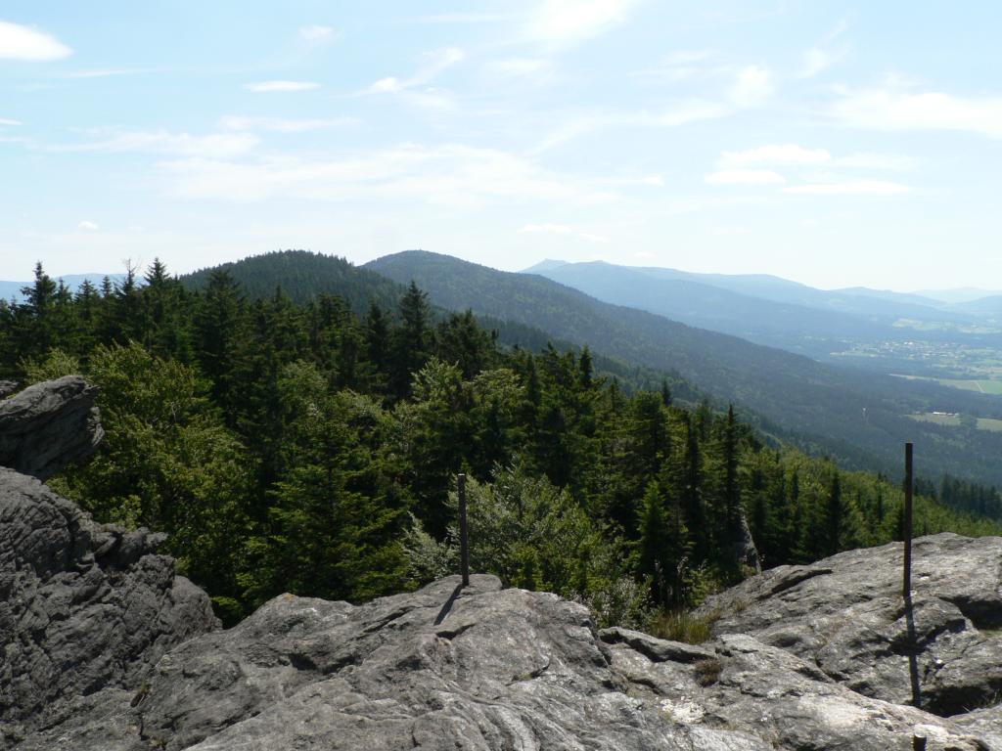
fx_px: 1042
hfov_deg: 51.4
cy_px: 376
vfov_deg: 39.7
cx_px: 501
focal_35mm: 36
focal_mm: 6
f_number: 5.6
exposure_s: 1/500
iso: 100
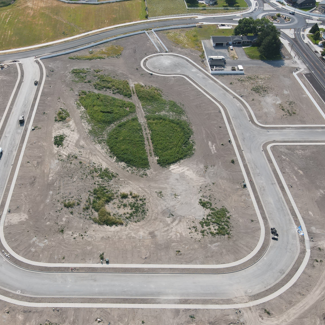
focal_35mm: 37
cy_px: 164
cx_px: 124
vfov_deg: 44.9
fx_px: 393
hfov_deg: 44.6
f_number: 2.8
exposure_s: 1/500
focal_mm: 4.5
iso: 100
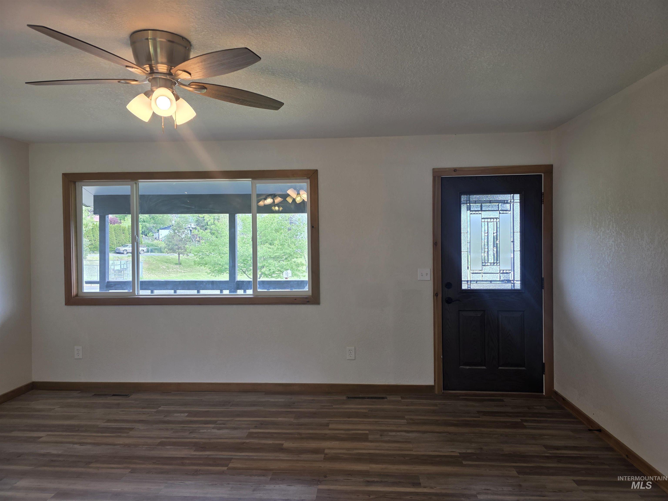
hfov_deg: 73.9
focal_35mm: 23
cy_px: 250
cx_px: 334
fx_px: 444
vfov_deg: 58.9
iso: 50
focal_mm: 6.3
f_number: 1.7
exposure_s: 1/120
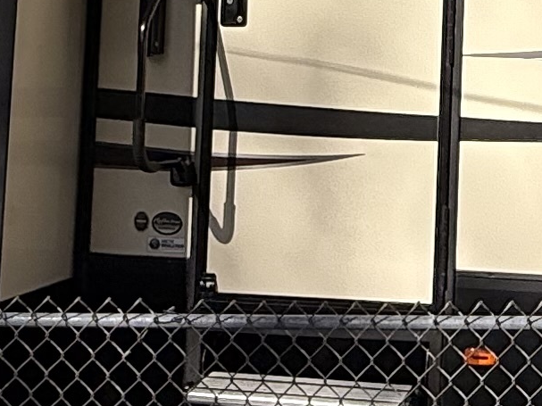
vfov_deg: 15.5
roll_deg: -2.0
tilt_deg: +5.3
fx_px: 1456
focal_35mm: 93
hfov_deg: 20.4
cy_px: -19
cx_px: 553
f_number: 2.2
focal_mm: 2.22
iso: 50
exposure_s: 1/3125
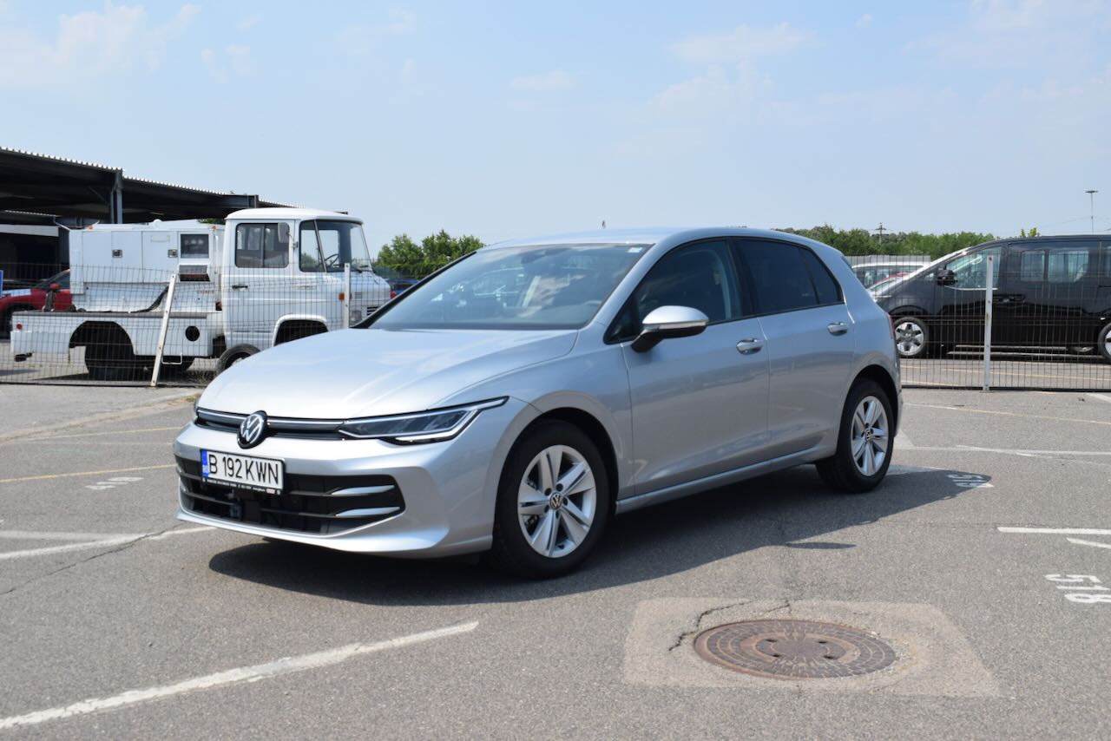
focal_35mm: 40
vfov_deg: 33.0
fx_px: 1250
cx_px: 556
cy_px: 370
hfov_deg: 47.9
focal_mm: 27
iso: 200
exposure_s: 1/500
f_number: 10
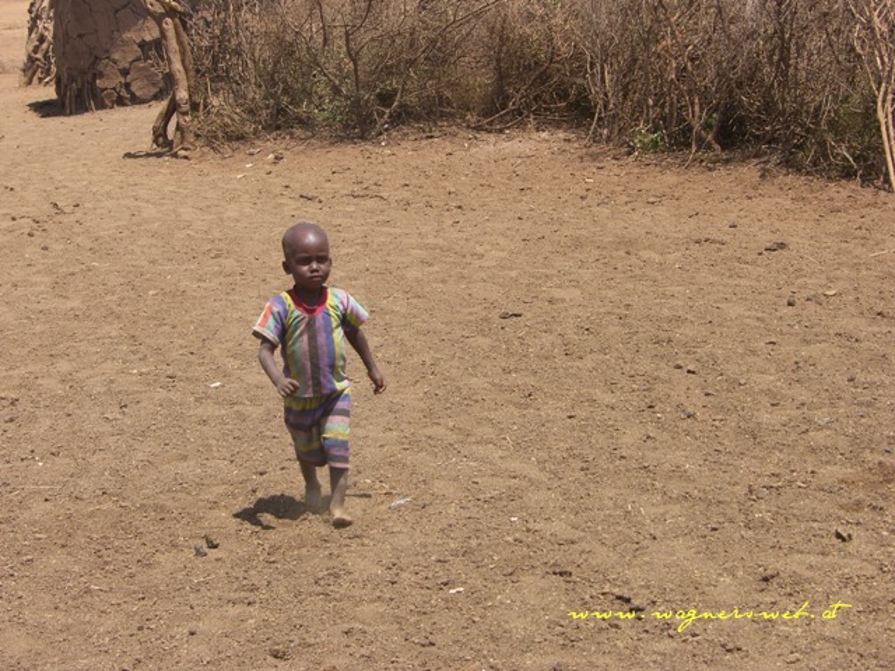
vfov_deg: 17.4
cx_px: 448
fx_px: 2198
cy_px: 336
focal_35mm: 85
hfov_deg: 23.0
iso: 50
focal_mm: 22
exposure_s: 1/1000
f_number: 3.2
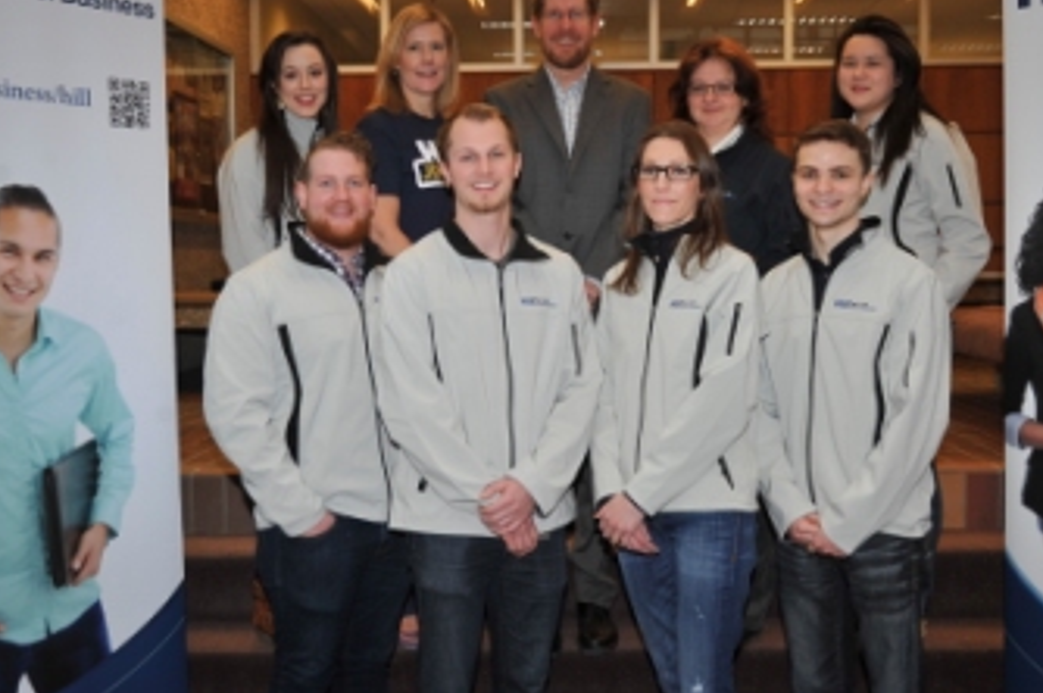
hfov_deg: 41.9
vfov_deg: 28.6
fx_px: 1360
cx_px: 568
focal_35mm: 47
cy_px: 303
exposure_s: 1/60
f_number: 6.3
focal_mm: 35
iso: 500
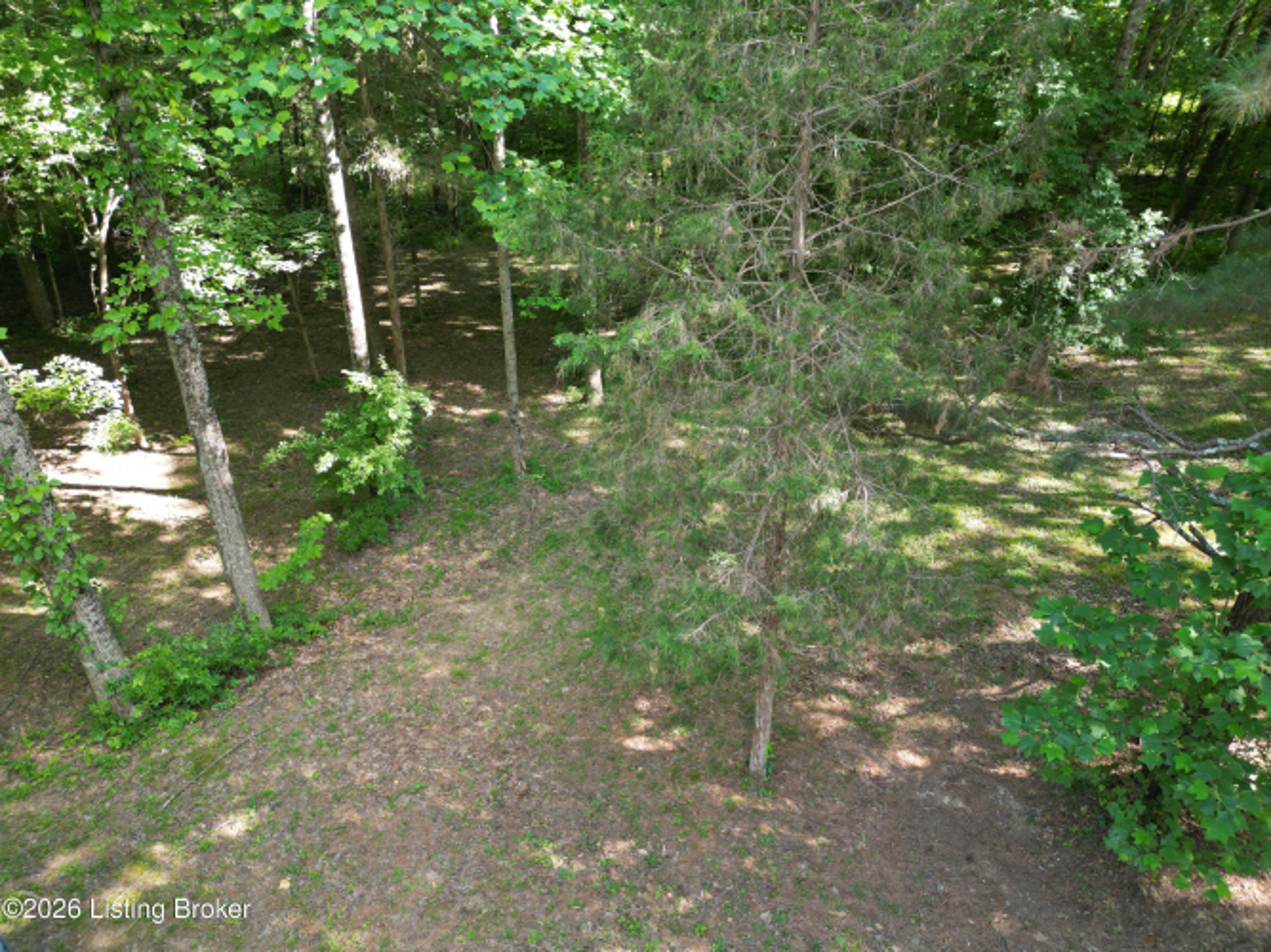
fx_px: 881
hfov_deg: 71.6
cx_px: 636
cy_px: 476
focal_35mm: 24
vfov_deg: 56.8
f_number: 1.7
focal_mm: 6.72
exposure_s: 1/100
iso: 130
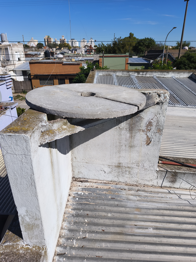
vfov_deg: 73.9
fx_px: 174
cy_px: 131
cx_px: 98
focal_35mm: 23
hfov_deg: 58.9
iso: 50
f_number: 1.65
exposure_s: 1/1682
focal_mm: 6.18
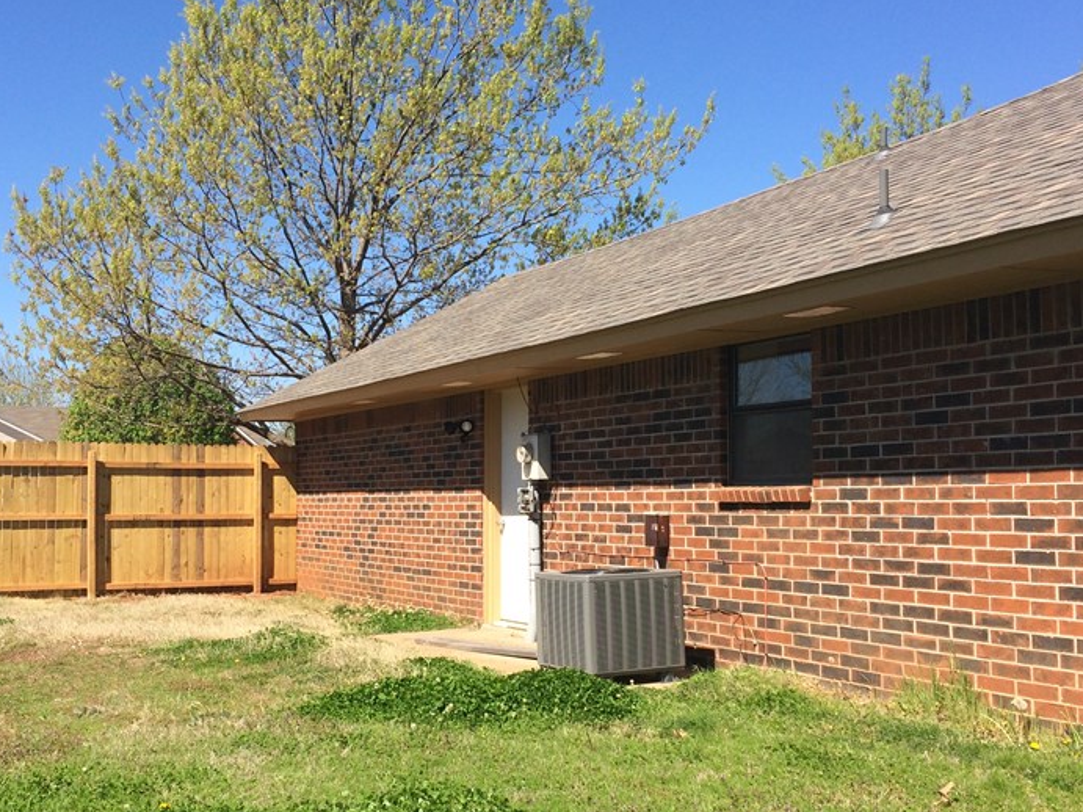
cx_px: 497
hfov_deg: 43.8
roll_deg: +0.2
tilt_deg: +0.6
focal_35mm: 43
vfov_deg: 33.6
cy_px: 448
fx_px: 1345
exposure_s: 1/1642
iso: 32
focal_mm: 4.15
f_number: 2.2
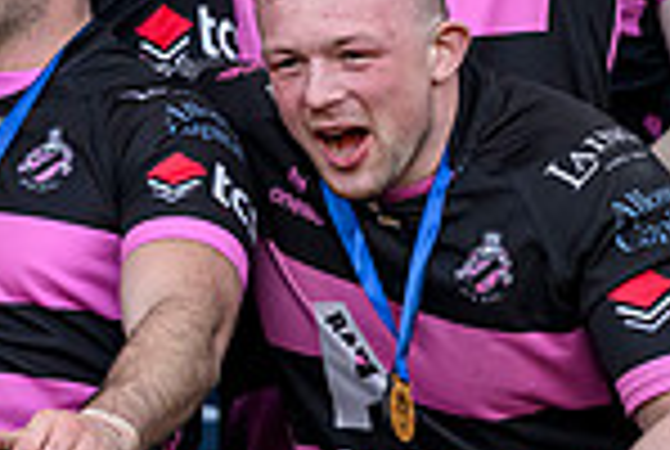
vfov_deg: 0.9
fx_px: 28998
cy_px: -160
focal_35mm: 1555
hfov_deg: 1.3
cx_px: -463
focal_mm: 400
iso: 3200
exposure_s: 1/1600
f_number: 5
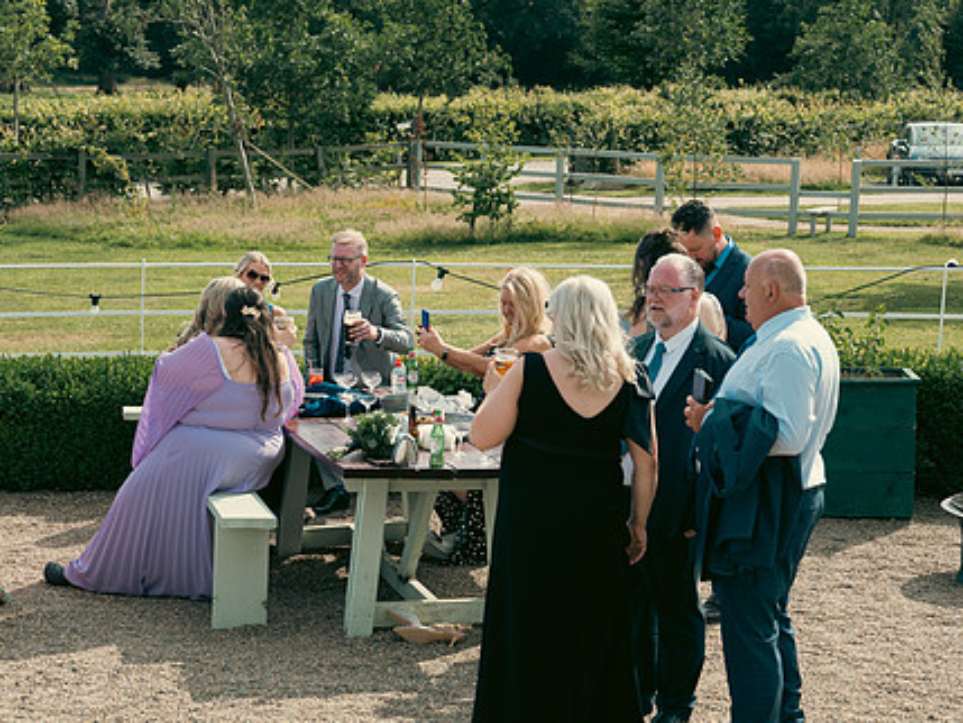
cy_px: 401
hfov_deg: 21.5
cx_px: 561
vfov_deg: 16.2
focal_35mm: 91
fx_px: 2532
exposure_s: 1/400
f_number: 5
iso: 125
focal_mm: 70
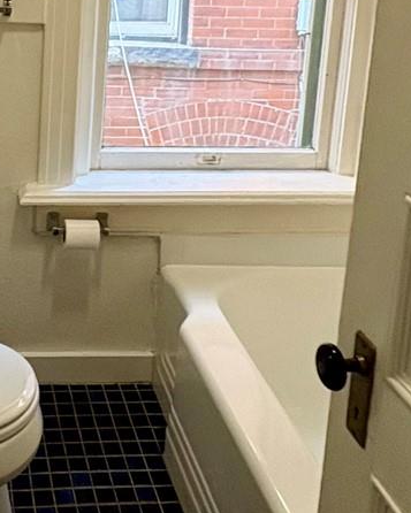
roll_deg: -2.2
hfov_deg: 29.2
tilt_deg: -9.3
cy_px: 30
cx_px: 18
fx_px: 745
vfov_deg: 35.3
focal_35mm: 49
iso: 200
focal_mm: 2.22
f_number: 2.2
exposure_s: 1/60
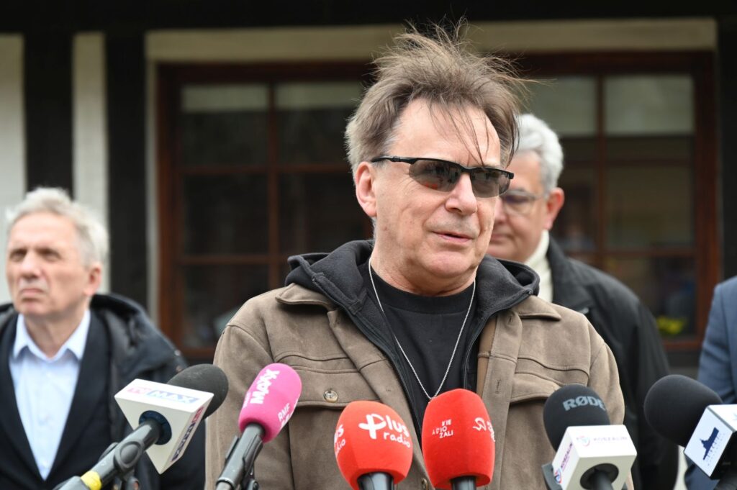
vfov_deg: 9.4
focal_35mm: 145
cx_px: 368
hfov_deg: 14.2
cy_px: 245
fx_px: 2966
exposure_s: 1/160
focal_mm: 145
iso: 320
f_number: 6.3
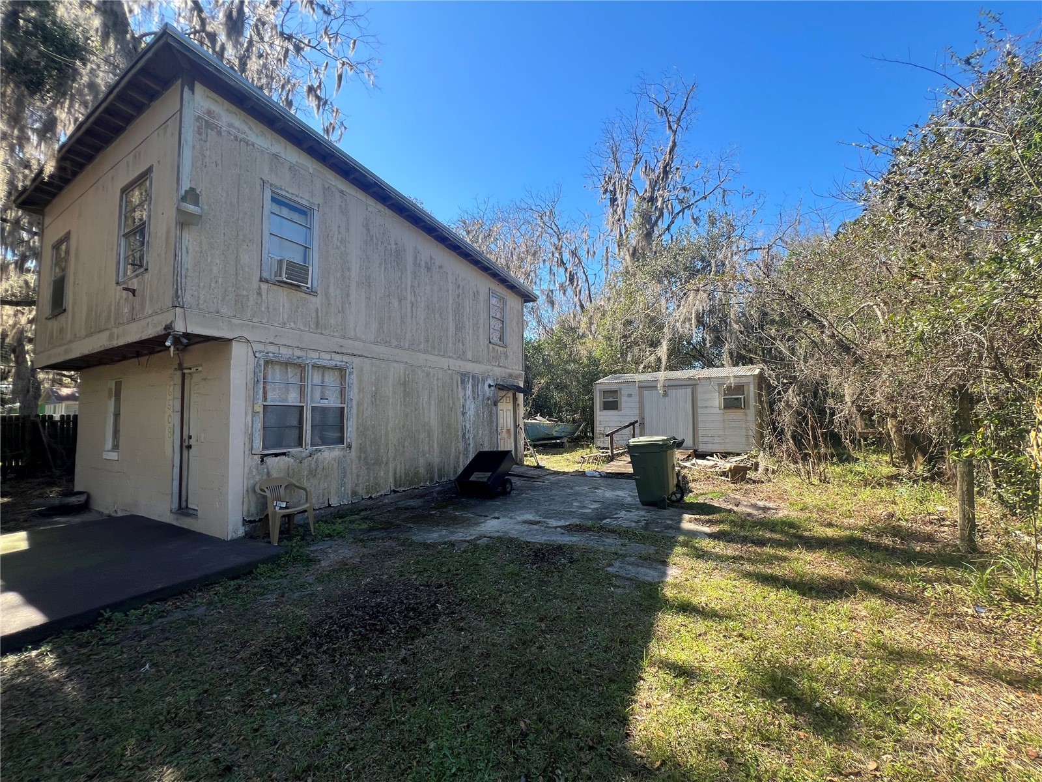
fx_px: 391
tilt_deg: +3.3
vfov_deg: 89.9
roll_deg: +0.5
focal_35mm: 13
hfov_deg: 106.2
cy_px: 391
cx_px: 521
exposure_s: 1/357
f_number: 1.8
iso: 32
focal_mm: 1.57
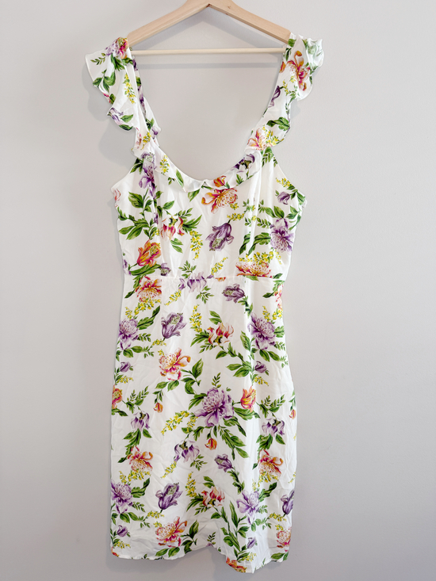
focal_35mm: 24
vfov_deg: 71.6
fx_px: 403
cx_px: 218
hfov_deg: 56.8
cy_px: 290
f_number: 1.78
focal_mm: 6.76
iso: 125
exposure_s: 1/120
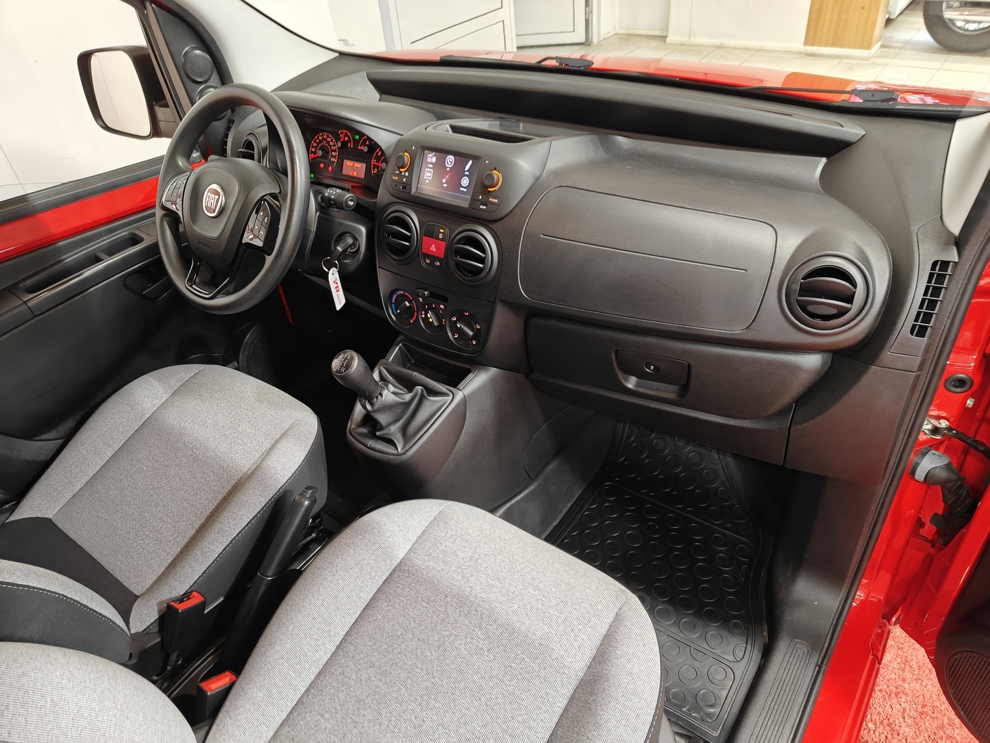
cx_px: 495
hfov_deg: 71.6
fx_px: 686
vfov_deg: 56.8
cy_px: 372
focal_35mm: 24
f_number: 1.8
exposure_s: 1/33
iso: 125
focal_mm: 5.59
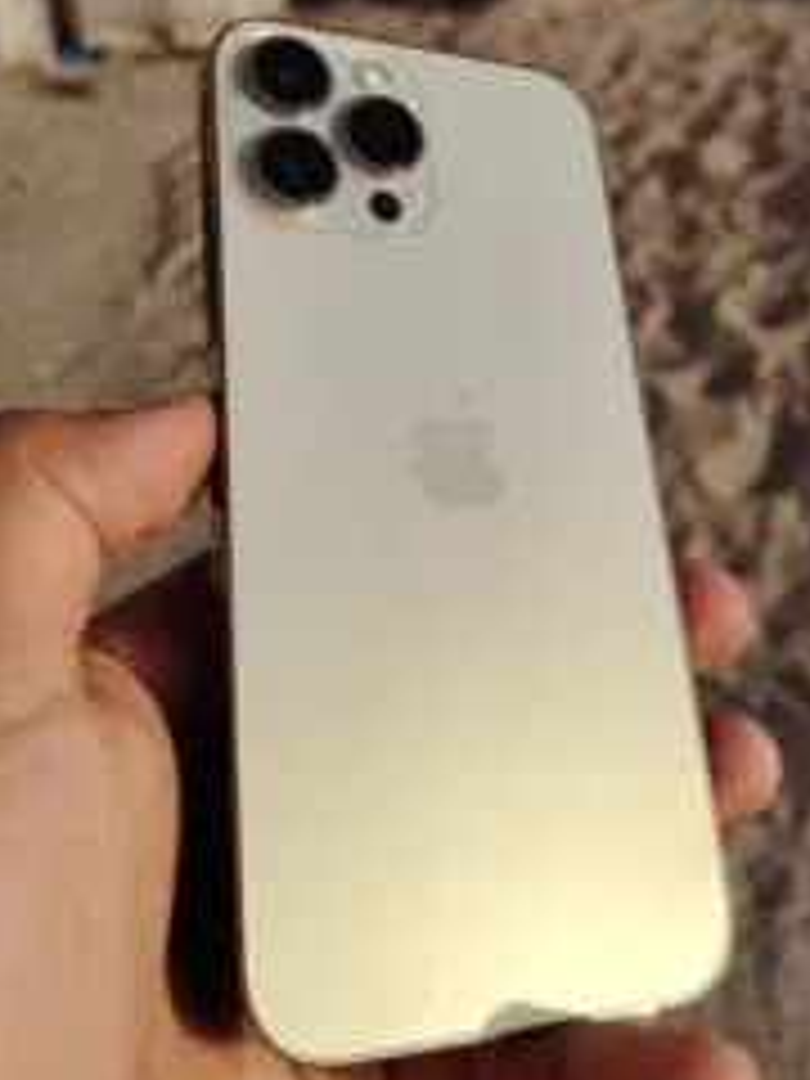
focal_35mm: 40
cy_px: 270
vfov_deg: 45.2
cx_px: 450
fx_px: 1248
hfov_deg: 35.9
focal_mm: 5.25
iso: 101
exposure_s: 1/2275
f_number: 1.75
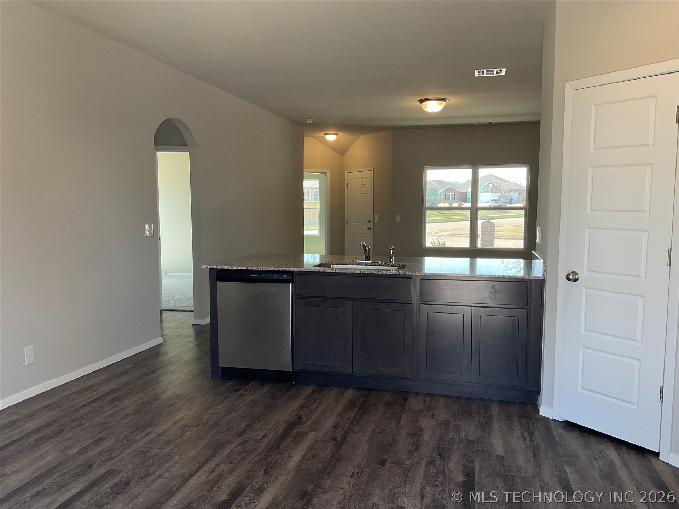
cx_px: 340
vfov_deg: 48.2
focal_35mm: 29
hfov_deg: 61.7
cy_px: 254
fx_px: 569
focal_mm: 3
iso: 25
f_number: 1.8
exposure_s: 1/120
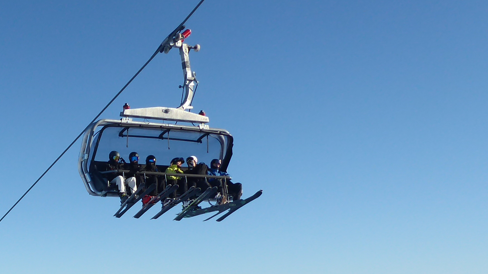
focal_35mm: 62
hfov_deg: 30.1
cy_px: 280
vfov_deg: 18.8
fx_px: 802
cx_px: -58
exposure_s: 1/1000
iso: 80
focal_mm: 4.3
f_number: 3.3
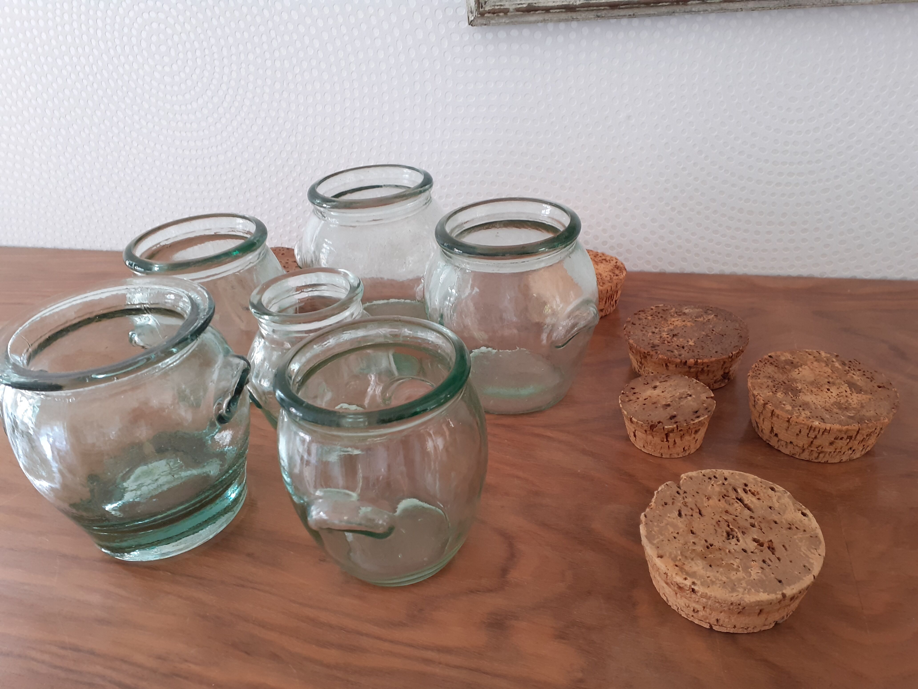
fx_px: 716
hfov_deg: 65.3
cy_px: 344
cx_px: 459
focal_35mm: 27
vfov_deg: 51.4
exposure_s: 1/50
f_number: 1.9
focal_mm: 3.6
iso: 100
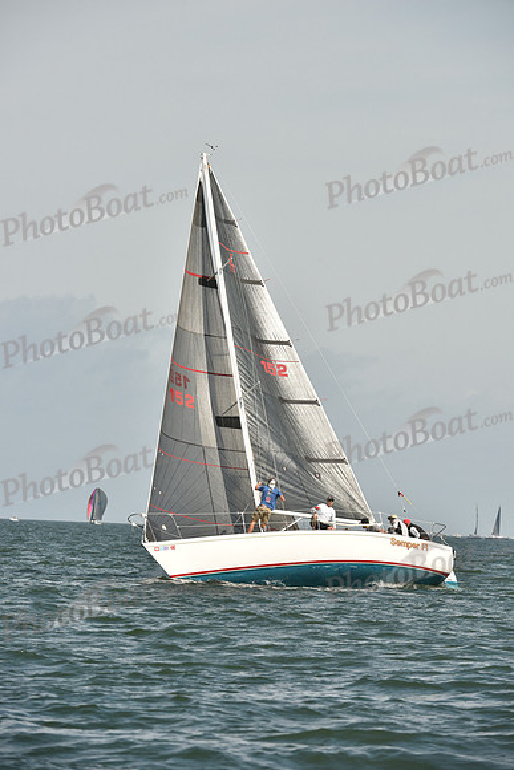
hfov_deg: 5.5
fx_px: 5351
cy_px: 385
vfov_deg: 8.2
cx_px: 257
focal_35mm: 250
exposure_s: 1/1250
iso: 400
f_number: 9
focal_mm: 250
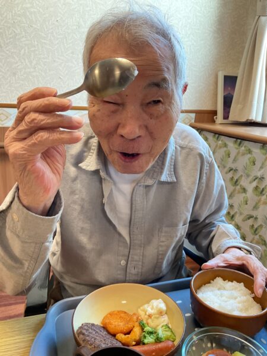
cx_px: 134
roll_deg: -2.6
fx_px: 298
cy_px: 178
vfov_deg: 61.7
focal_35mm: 29
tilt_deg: -17.5
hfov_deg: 48.2
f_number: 1.8
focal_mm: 3
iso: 125
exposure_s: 1/60
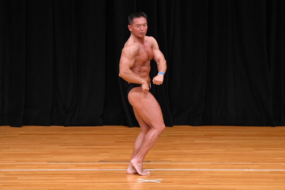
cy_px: 95
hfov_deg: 6.9
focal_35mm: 300
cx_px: 142
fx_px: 2374
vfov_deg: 4.6
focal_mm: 200
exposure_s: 1/400
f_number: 5.6
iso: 3200
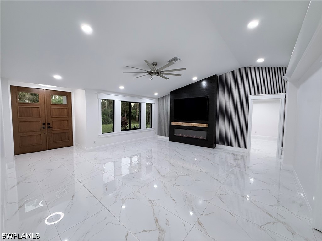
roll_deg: -0.8
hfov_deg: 102.1
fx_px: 130
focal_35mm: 14
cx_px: 161
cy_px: 120
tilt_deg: -1.8
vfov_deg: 85.7
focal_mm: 2.22
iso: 250
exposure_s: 1/120
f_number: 2.2
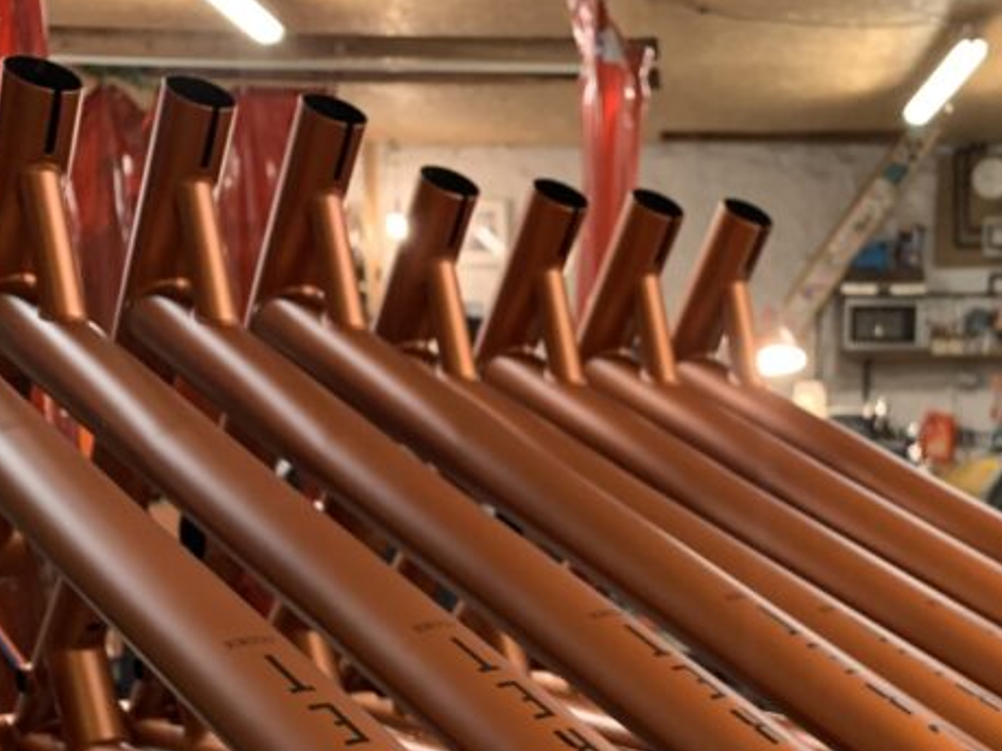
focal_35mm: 58
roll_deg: -0.2
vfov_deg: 23.9
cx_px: 701
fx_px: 1678
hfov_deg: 32.8
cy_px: 784
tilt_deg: -12.0
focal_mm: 4.25
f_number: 1.8
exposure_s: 1/33
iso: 250
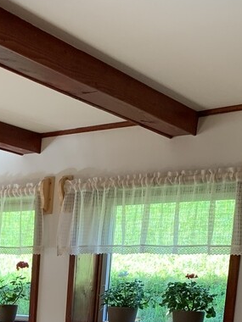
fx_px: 652
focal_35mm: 70
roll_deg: -0.9
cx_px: -31
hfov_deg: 20.0
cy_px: 394
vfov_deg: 24.9
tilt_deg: -9.0
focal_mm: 4.25
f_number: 1.8
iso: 100
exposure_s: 1/88
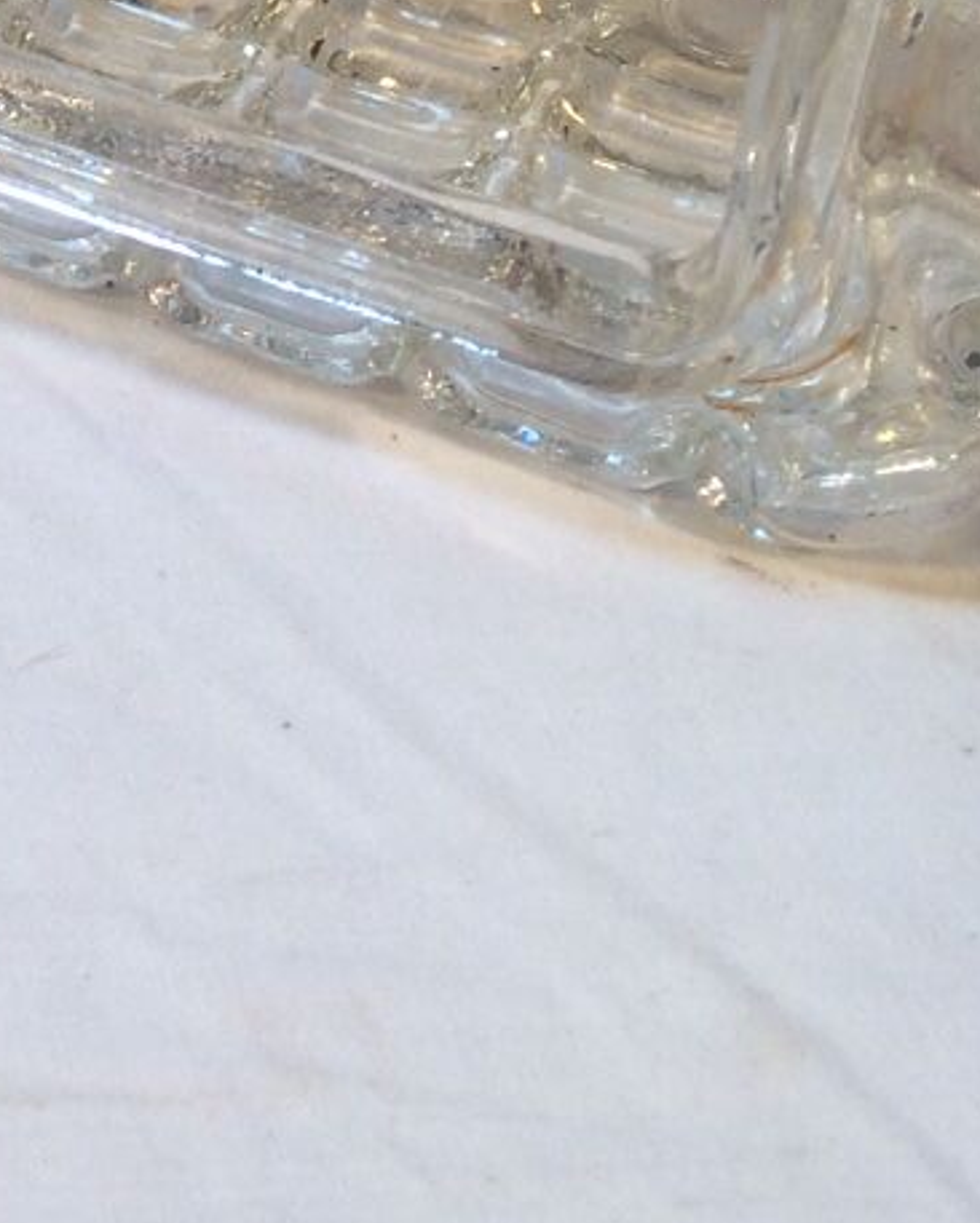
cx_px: -763
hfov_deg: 13.7
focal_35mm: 101
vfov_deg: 17.8
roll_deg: -0.8
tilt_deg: -29.7
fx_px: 3659
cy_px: -351
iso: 40
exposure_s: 1/100
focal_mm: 4.15
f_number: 2.2
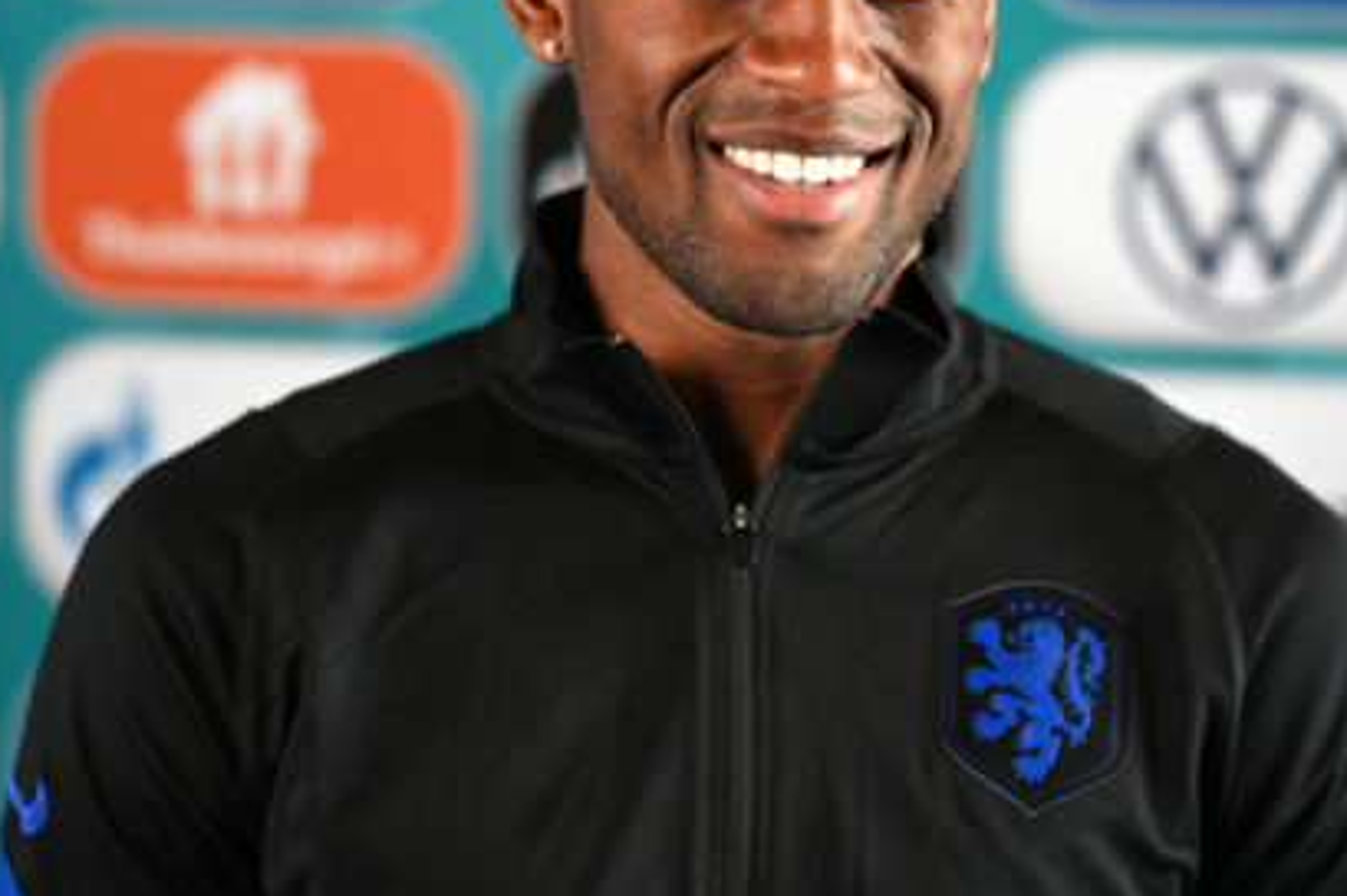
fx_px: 5832
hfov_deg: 13.2
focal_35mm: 156
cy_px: 201
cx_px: 823
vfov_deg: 8.8
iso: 400
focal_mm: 85
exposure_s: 1/320
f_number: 1.8
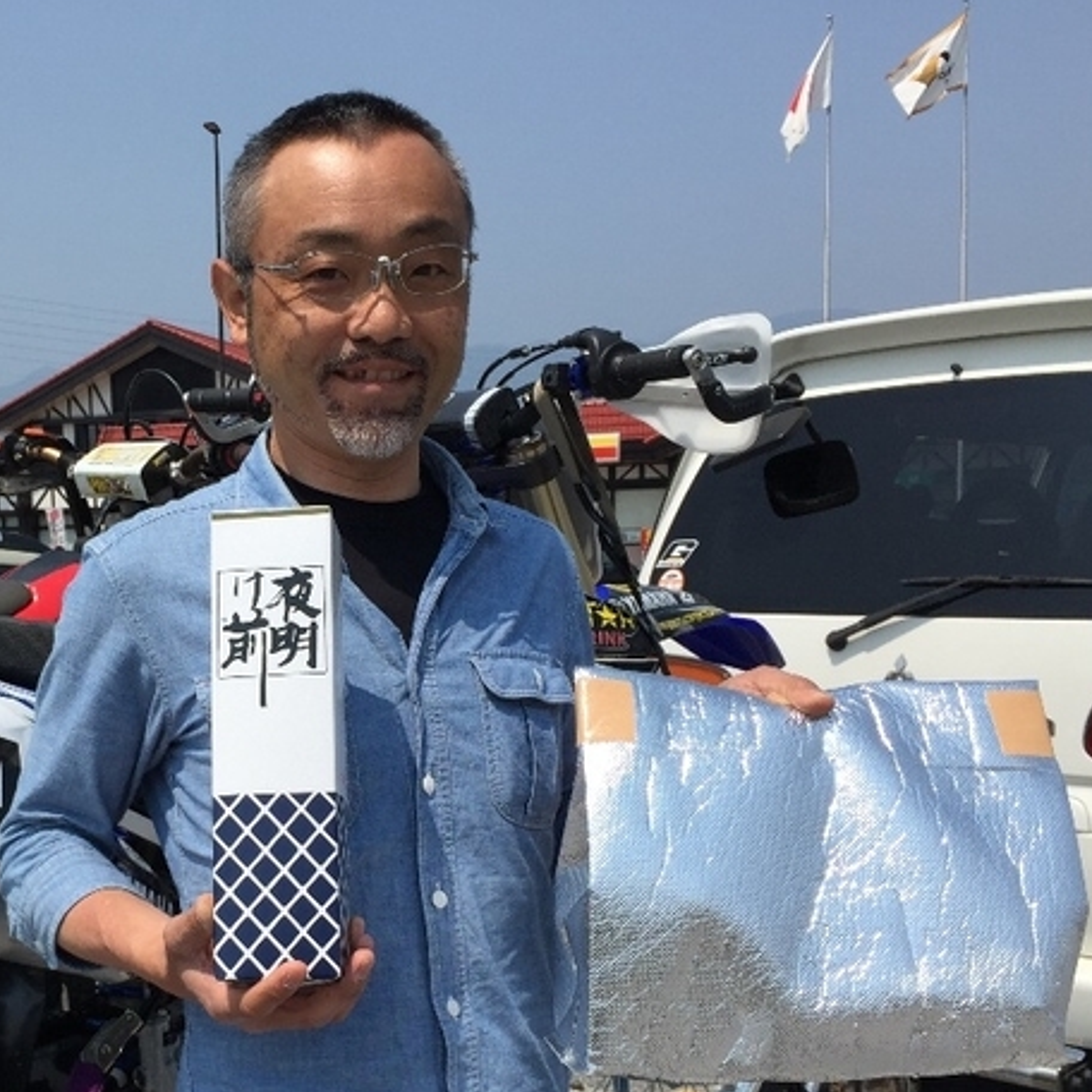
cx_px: 249
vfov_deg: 37.3
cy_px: 704
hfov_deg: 36.5
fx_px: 1606
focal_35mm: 45
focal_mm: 4.15
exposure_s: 1/2639
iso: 32
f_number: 2.2
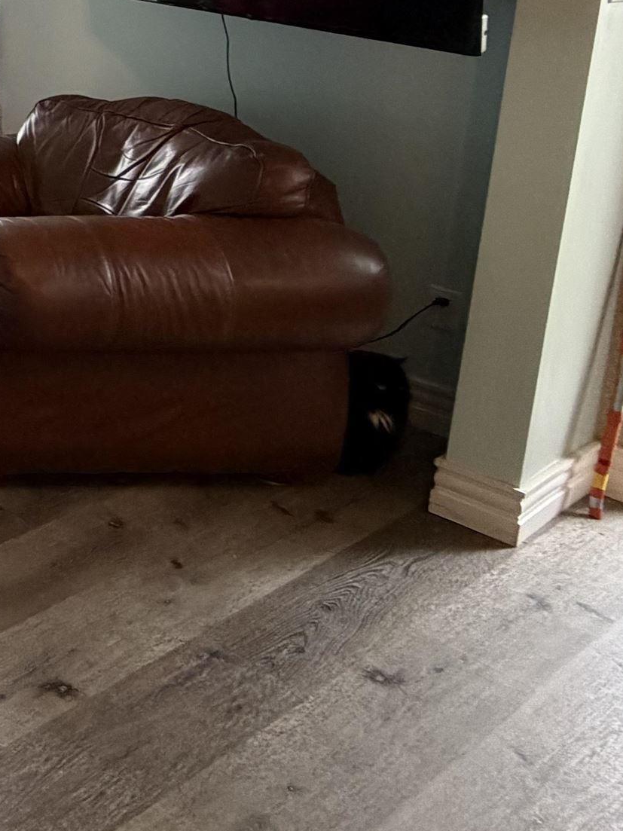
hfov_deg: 23.2
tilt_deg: -8.0
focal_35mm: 39
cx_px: -451
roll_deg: +0.5
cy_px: 89
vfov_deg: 43.8
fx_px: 936
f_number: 2.2
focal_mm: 2.22
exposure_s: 1/60
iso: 320
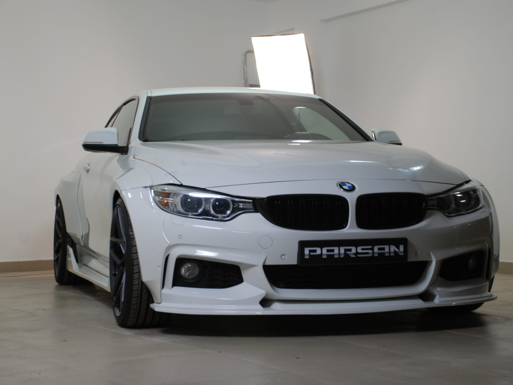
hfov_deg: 27.0
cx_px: 263
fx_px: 1067
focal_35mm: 72
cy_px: 192
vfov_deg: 20.4
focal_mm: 44
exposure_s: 1/10
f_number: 4.8
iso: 160
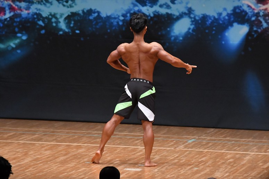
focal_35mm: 285
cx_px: 134
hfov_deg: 7.2
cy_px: 90
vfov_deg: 4.8
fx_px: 2129
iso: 6400
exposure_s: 1/400
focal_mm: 190
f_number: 5.6
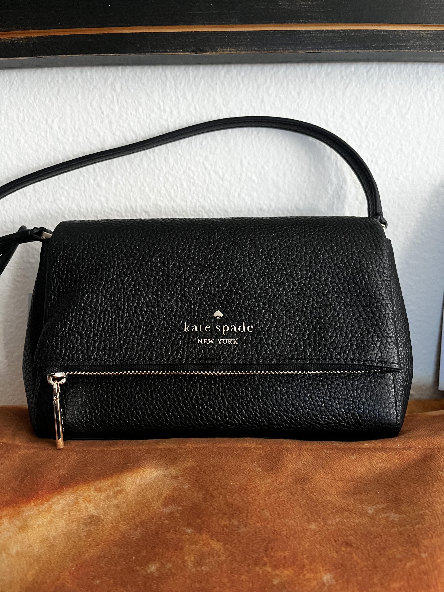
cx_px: 222
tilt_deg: -10.7
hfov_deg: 53.1
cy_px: 296
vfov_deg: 67.3
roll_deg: +2.2
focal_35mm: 26
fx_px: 445
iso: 500
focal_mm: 5.1
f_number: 1.6
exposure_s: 1/52
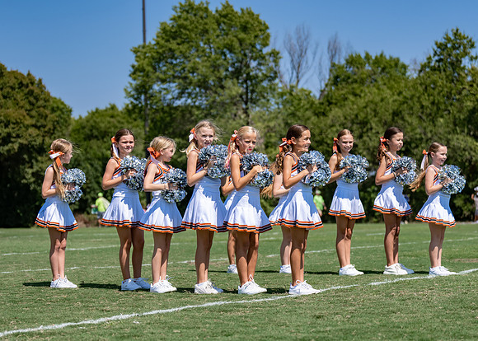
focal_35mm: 90
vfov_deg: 16.0
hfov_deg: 22.3
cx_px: 225
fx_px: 1215
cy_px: 203
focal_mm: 70
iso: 100
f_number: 2.8
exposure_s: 1/2000
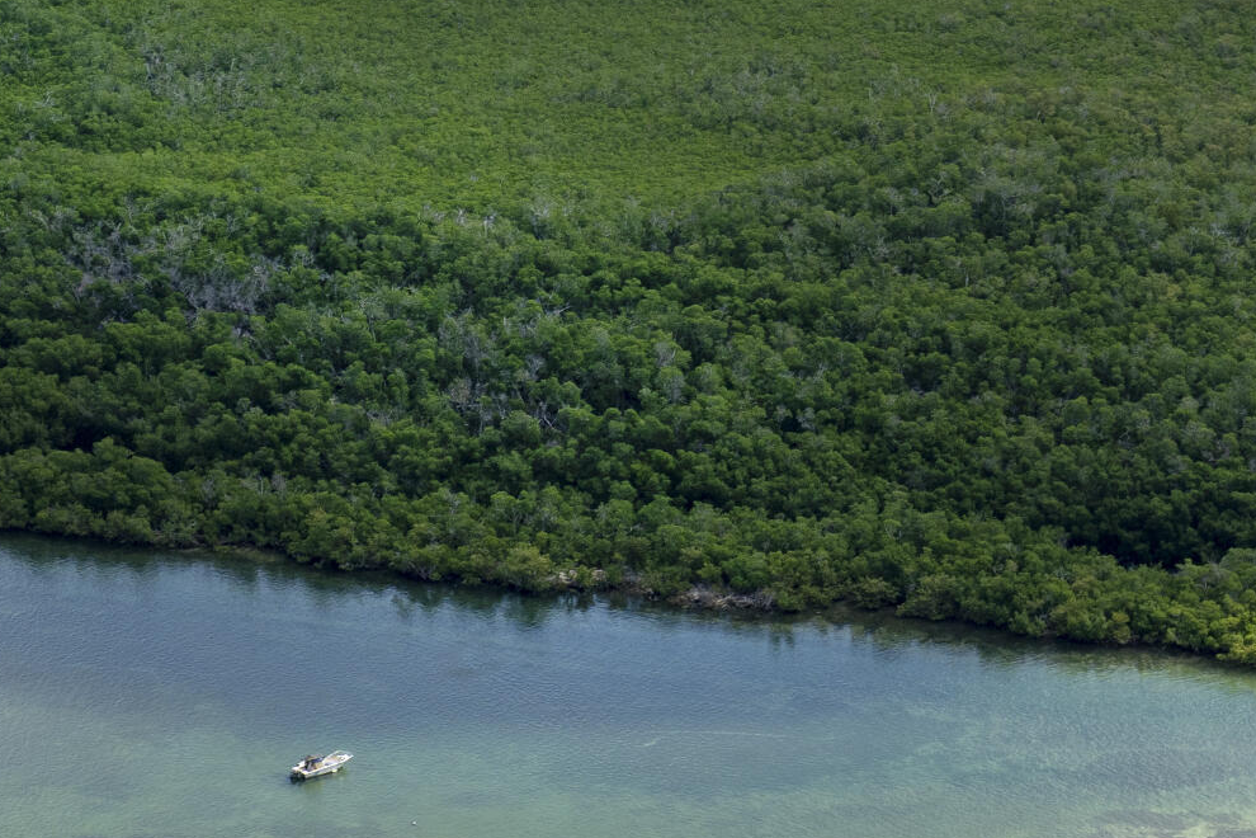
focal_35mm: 191
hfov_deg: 10.8
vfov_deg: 7.1
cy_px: -383
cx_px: 737
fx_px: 6663
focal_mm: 63
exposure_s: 1/800
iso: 500
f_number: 5.6
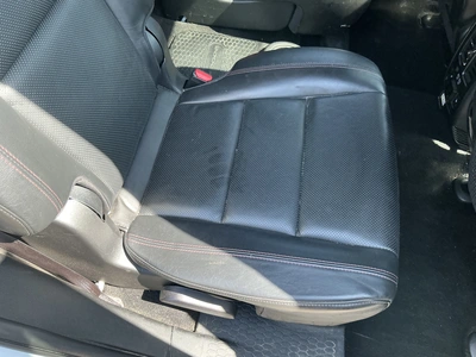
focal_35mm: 28
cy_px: 178
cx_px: 238
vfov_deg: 49.7
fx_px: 385
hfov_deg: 63.4
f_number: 1.8
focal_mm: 3
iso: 64
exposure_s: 1/113
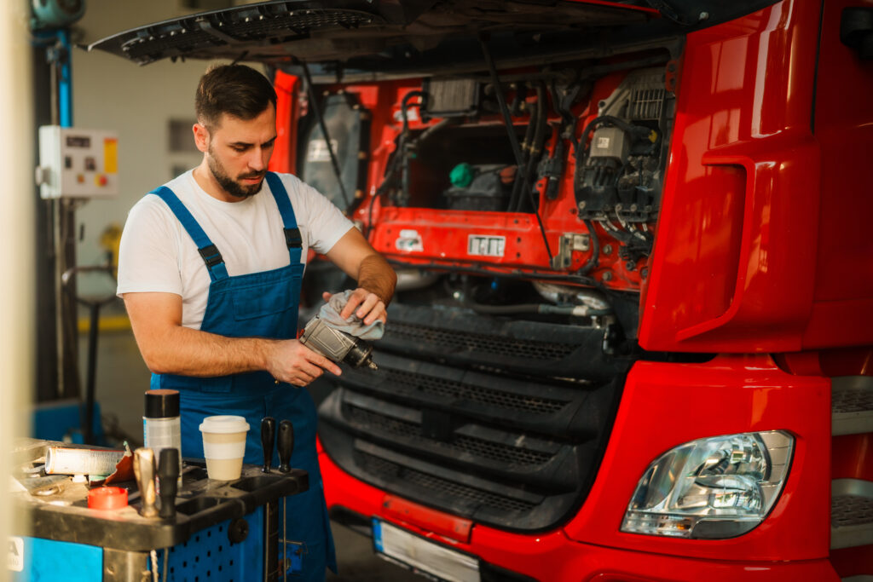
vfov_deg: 27.0
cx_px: 436
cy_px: 291
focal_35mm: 50
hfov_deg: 39.6
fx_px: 1213
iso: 100
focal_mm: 50
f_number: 1.4
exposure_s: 1/200
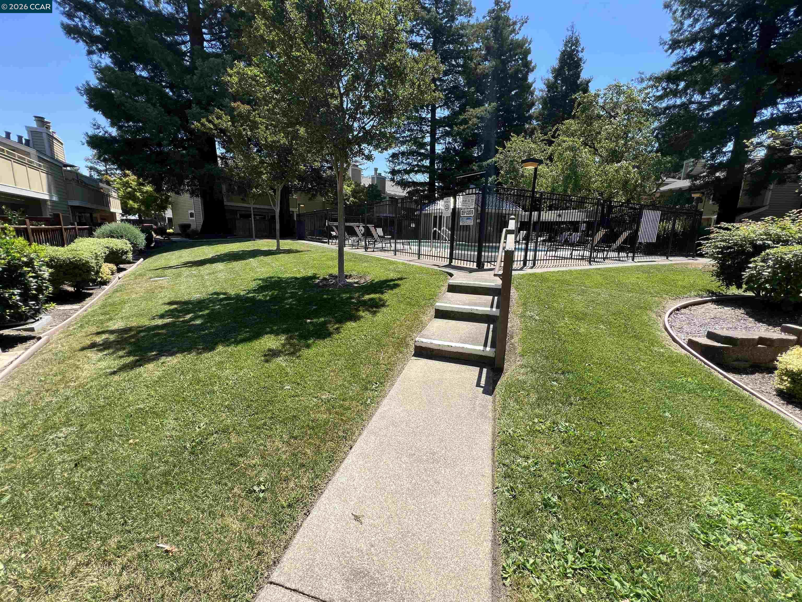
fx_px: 301
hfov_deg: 106.2
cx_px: 401
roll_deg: -1.9
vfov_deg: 89.9
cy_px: 301
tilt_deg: -12.2
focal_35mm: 13
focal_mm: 1.57
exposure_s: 1/847
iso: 32
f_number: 1.8
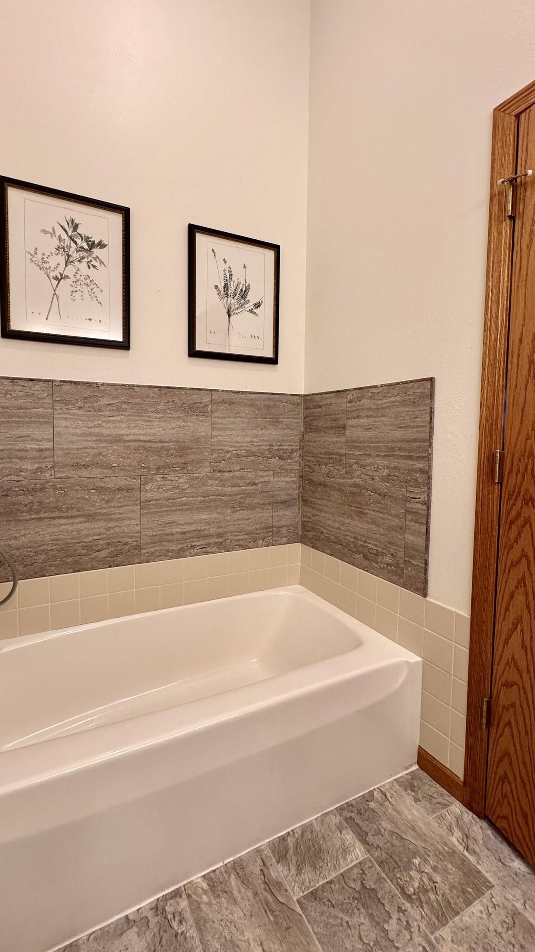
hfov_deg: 66.9
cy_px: 455
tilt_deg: -2.7
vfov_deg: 99.3
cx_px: 236
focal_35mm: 16
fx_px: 404
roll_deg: -0.2
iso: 250
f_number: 2.2
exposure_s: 1/120
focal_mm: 2.22
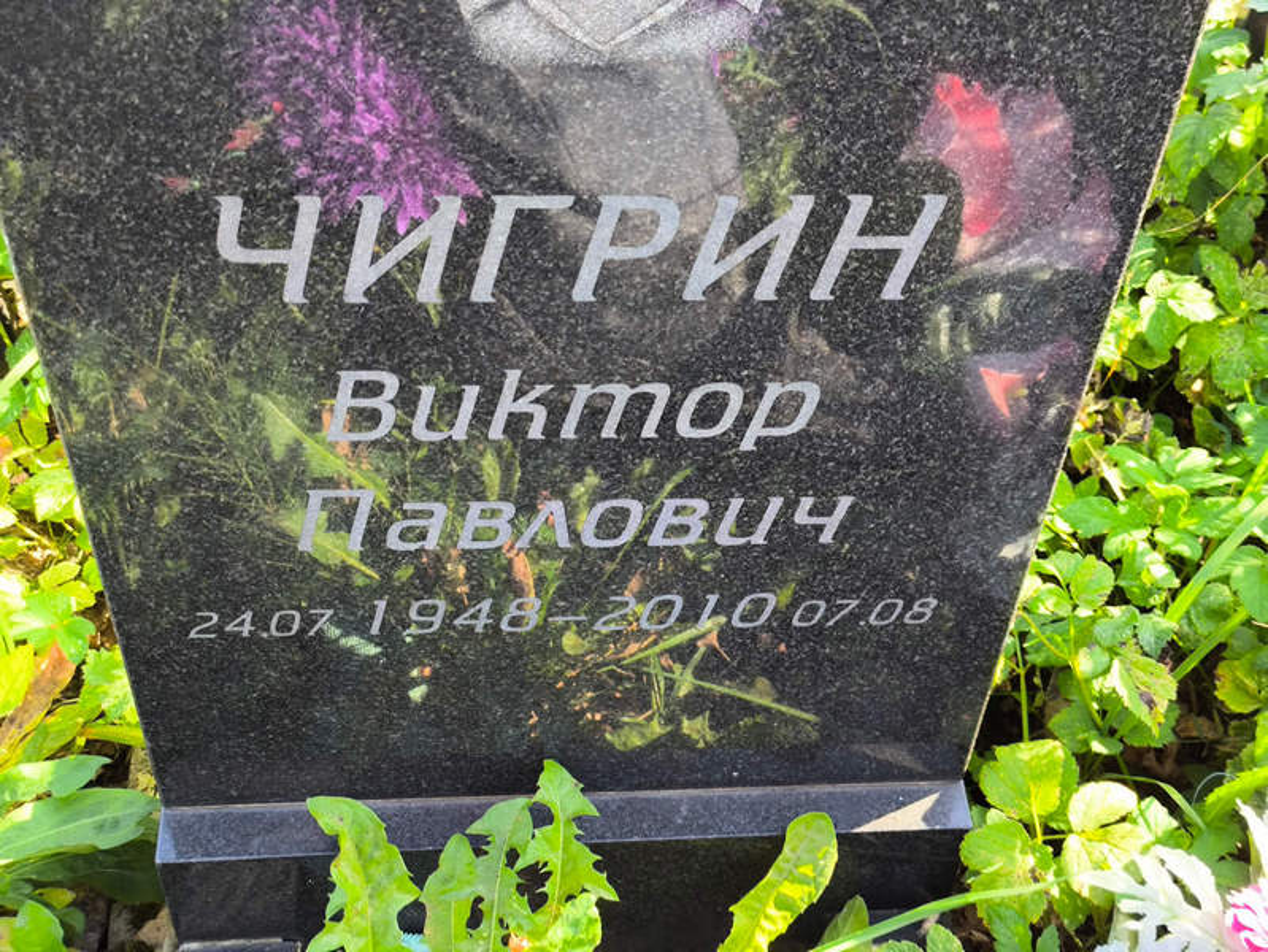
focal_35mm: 50
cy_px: 476
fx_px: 1832
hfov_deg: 38.2
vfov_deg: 29.1
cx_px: 634
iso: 50
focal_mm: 4.71
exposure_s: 1/112
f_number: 1.7
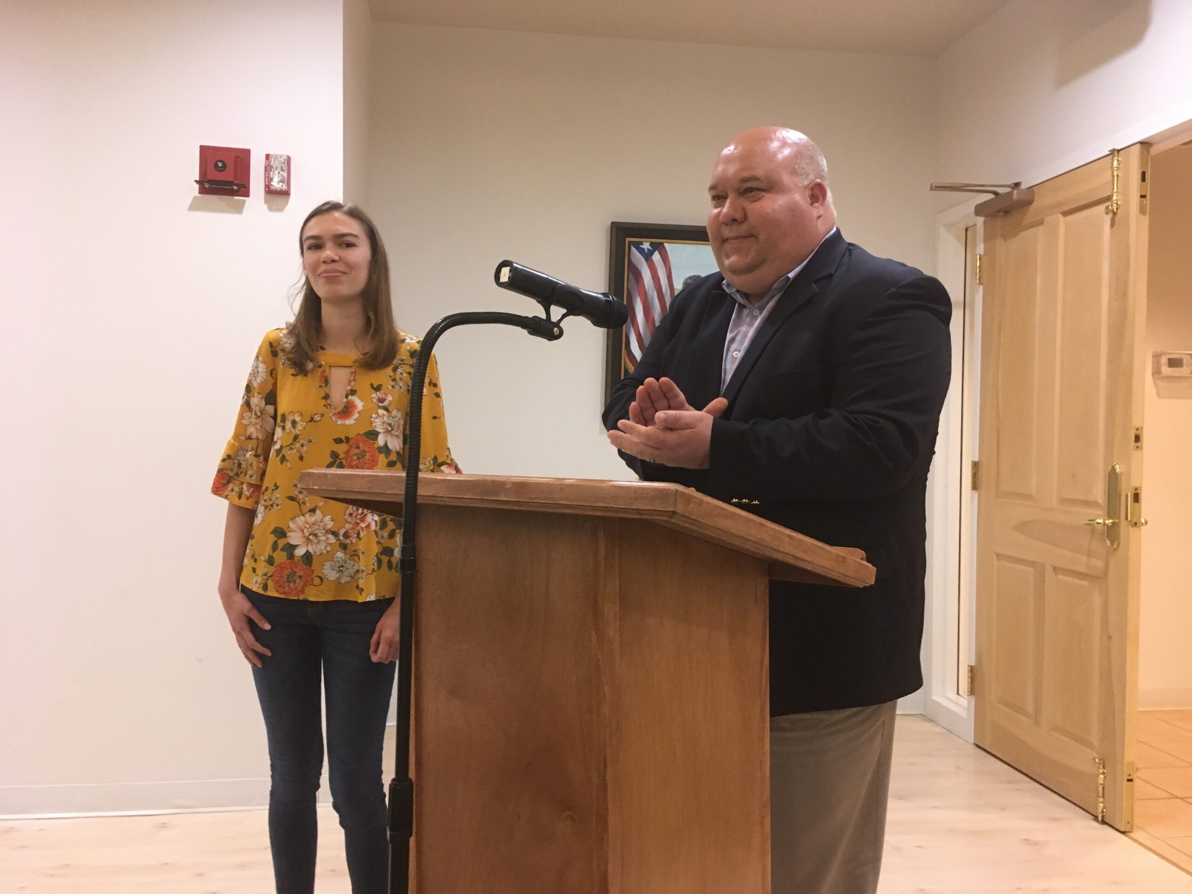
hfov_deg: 61.7
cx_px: 596
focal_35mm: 29
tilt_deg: -2.3
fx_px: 999
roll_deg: -1.5
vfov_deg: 48.2
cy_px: 447
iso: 125
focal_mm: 4.15
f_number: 2.2
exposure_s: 1/30
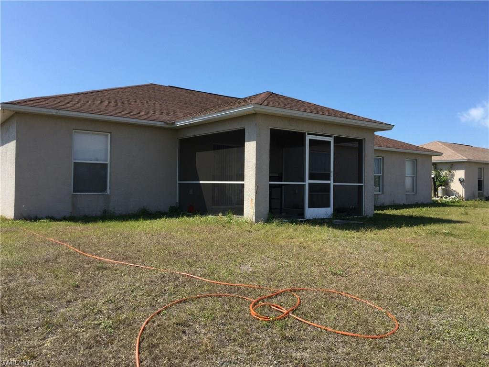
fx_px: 410
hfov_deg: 61.7
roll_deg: +0.5
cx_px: 244
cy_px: 184
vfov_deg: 48.2
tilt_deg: -1.3
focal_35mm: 29
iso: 32
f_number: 2.2
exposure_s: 1/1799
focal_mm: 4.15
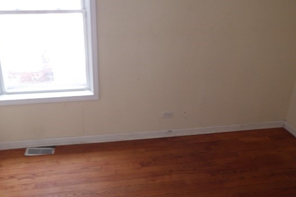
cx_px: 137
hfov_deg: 54.4
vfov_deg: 37.8
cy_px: 106
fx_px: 288
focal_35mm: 35
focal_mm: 5
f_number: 3.5
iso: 250
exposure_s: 1/45
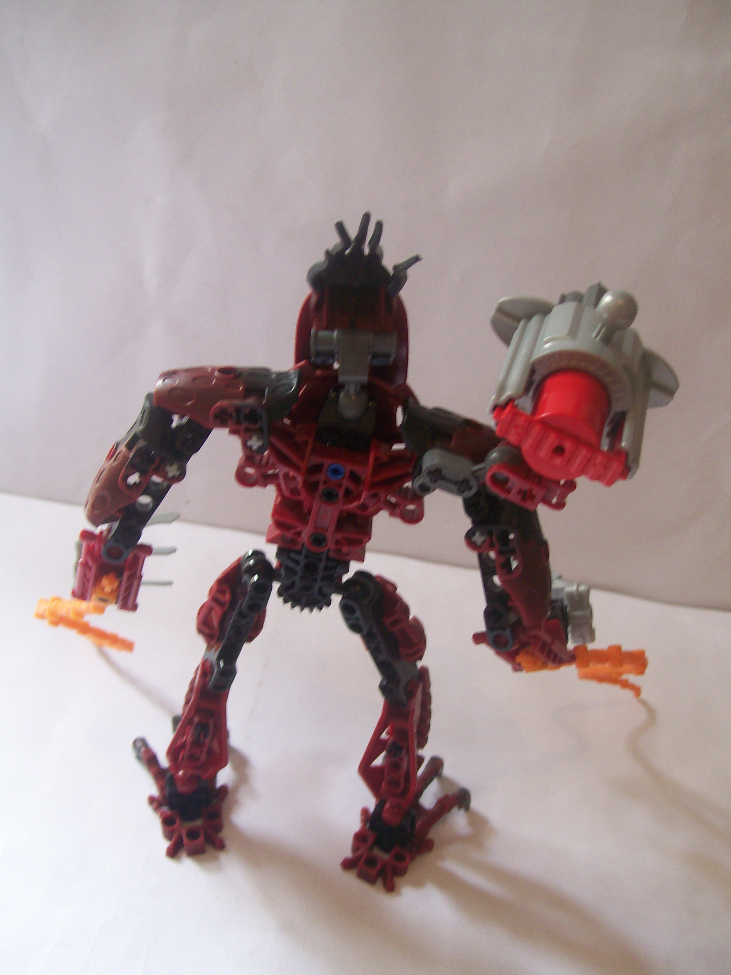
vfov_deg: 51.4
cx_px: 366
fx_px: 1014
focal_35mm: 36
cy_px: 488
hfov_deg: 39.7
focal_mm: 6
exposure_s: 1/32
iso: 94
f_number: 2.7
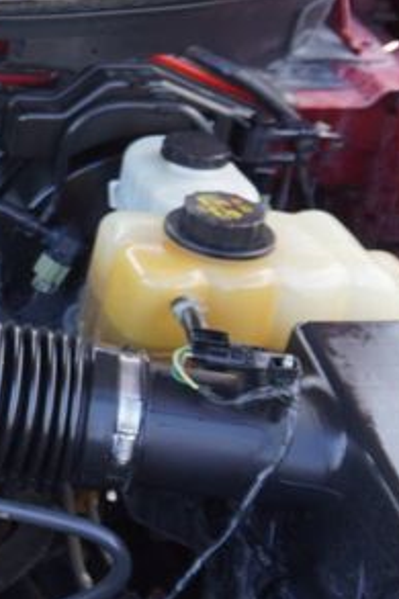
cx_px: -391
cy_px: 164
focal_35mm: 84
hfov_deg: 13.8
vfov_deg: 24.0
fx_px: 1398
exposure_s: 1/80
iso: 100
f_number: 4
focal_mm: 16
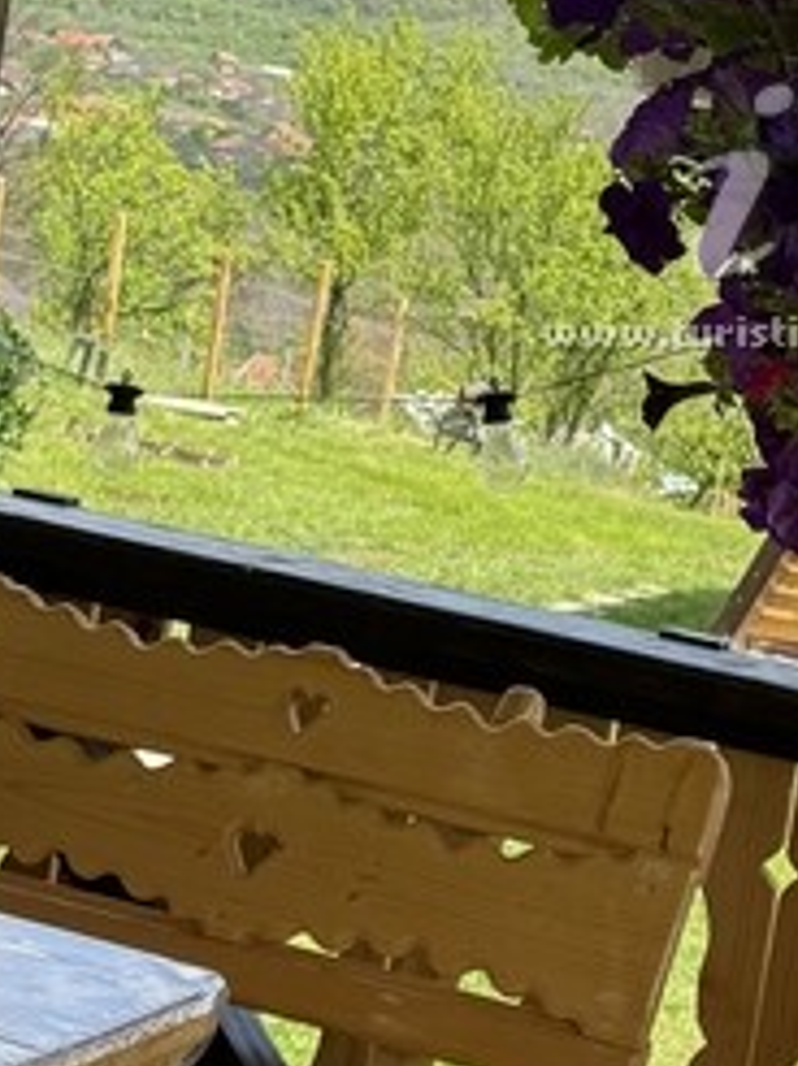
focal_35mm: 100
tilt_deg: -1.9
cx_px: 733
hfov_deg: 14.6
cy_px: 208
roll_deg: -8.5
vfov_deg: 19.5
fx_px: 3079
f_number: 1.78
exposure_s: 1/1395
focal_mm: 6.76
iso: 80
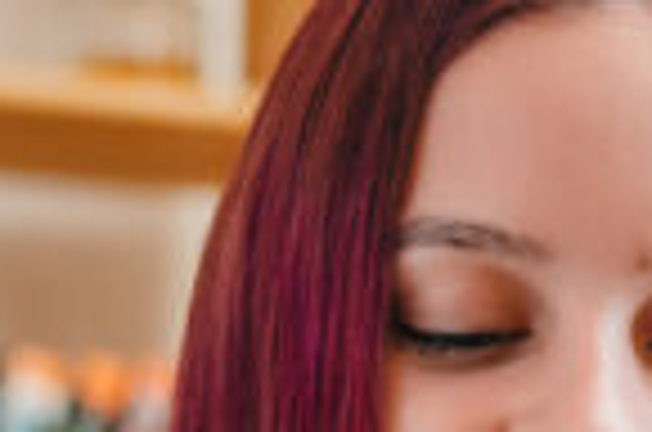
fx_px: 6018
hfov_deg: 6.1
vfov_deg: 4.0
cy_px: 961
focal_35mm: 333
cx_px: 994
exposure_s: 1/250
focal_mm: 47
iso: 800
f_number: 2.8
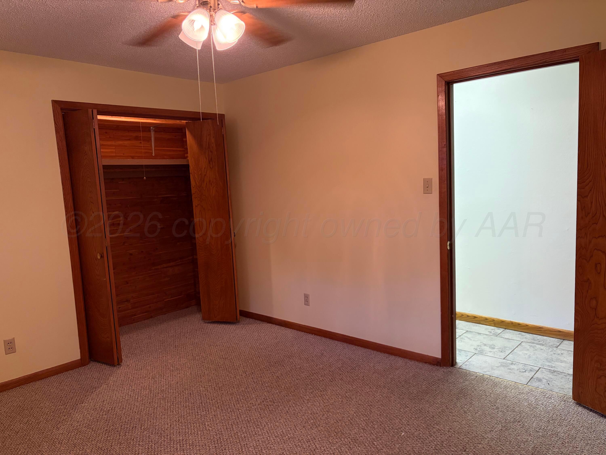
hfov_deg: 67.3
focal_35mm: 26
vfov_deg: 53.1
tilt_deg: -5.5
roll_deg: +3.6
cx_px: 303
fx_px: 455
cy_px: 228
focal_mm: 5.96
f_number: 1.6
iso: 250
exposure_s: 1/60
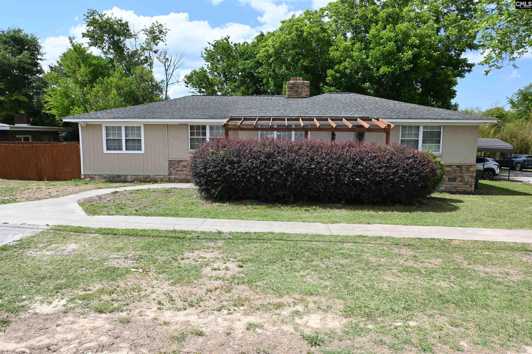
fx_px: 332
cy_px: 177
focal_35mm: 22
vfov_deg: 56.1
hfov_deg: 77.3
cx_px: 266
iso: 100
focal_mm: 15
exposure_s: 1/320
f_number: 6.3
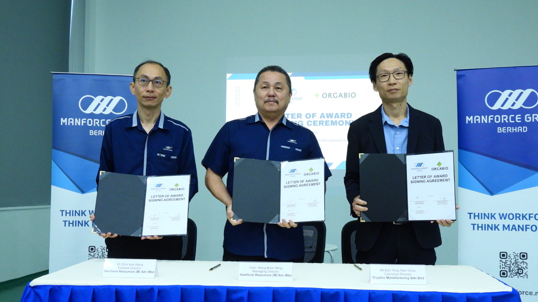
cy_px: 178
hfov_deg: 51.6
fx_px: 556
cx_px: 267
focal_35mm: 39
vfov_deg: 30.4
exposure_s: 1/50
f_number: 3.2
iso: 560
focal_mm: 6.2
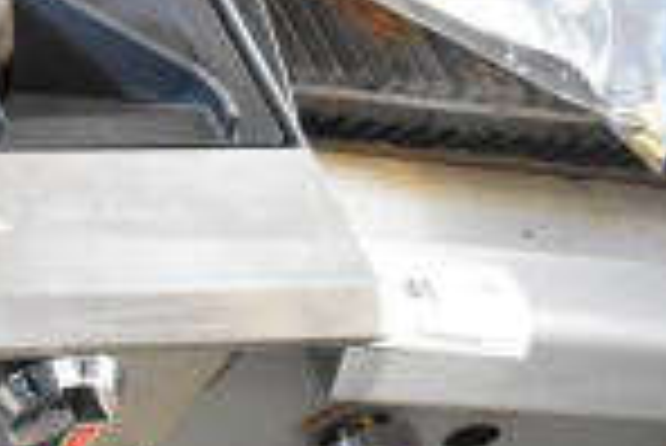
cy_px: 169
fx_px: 2518
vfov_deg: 10.1
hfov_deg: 12.9
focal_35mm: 136
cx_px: -702
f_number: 3.8
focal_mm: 22
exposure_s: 1/40
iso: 2500
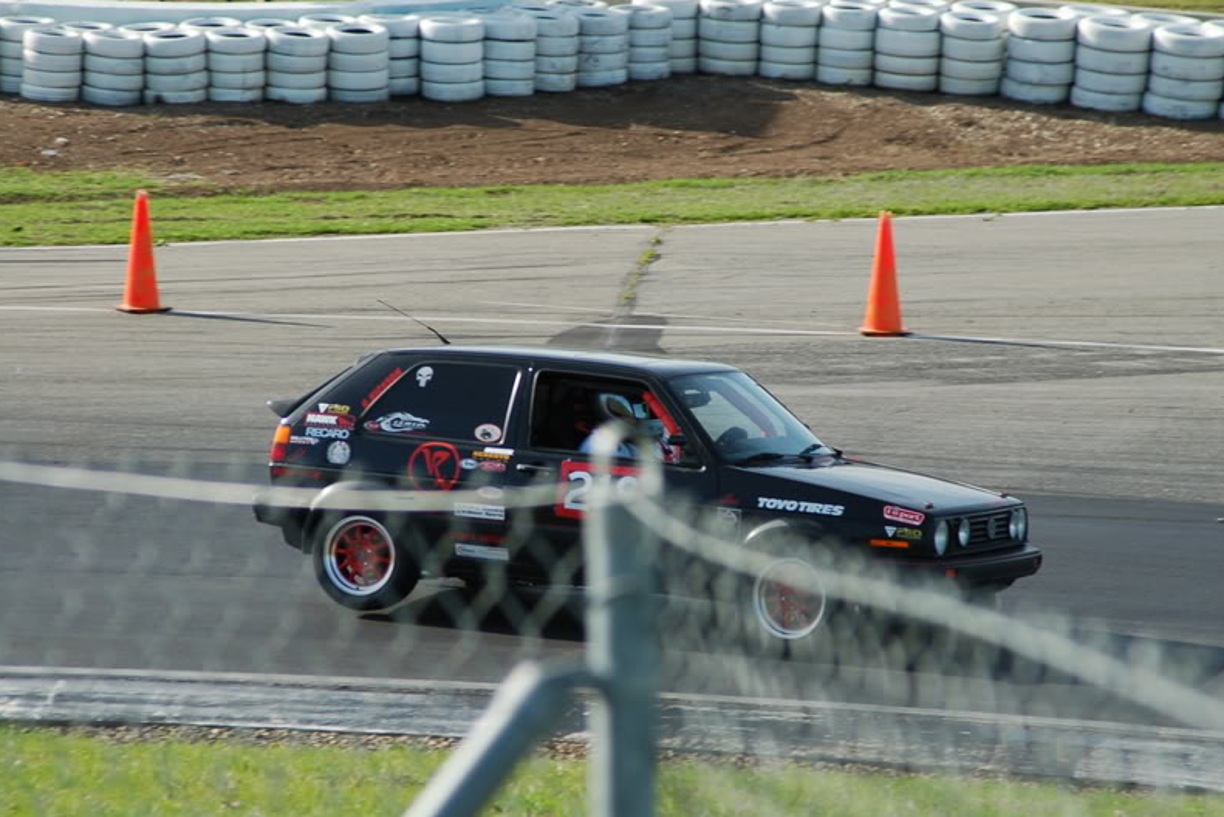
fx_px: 6700
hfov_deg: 10.4
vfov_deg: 7.0
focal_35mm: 197
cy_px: 407
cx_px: 611
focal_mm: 130
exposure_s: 1/500
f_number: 5.6
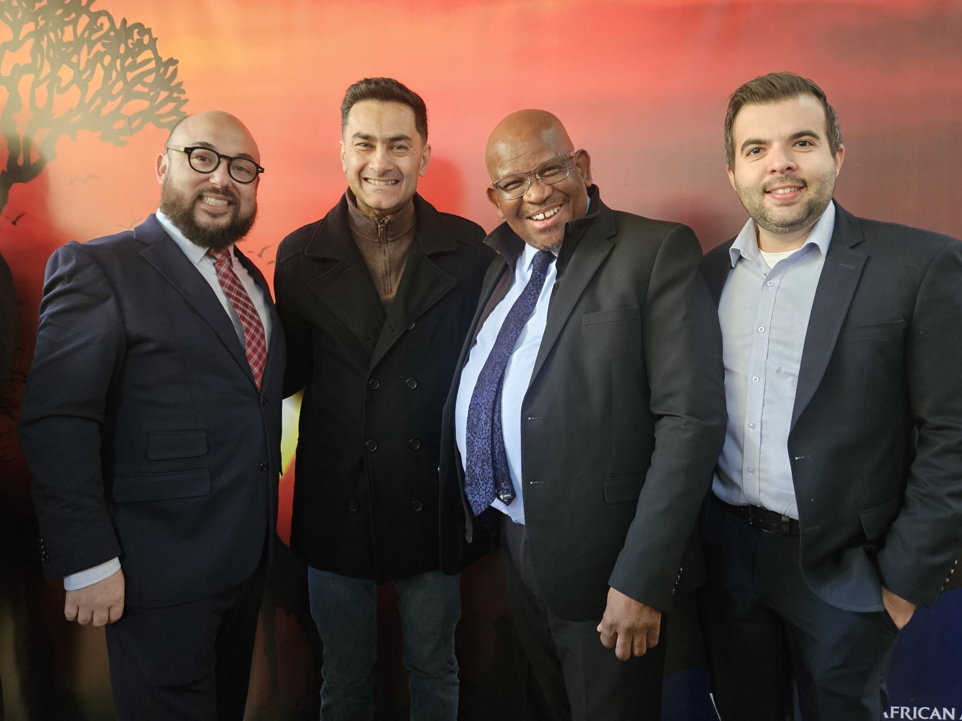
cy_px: 352
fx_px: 667
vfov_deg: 56.8
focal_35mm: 24
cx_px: 488
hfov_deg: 71.6
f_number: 1.8
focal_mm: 5.4
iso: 640
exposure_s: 1/30
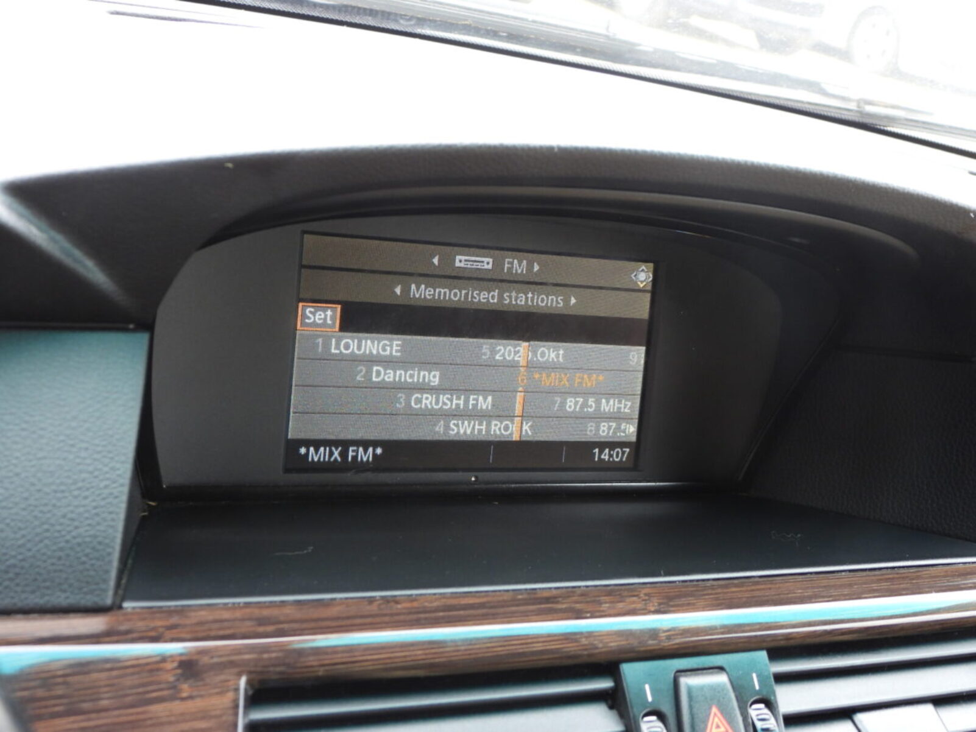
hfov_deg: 38.2
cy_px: 366
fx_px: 1410
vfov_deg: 29.1
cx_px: 488
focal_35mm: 50
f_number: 3.2
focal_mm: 9
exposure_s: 1/30
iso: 220
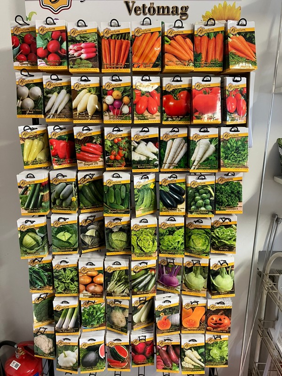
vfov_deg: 63.4
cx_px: 141
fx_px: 304
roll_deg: -1.0
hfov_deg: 49.7
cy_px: 188
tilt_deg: -12.7
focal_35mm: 28
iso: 200
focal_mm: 3.99
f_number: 1.8
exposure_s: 1/50
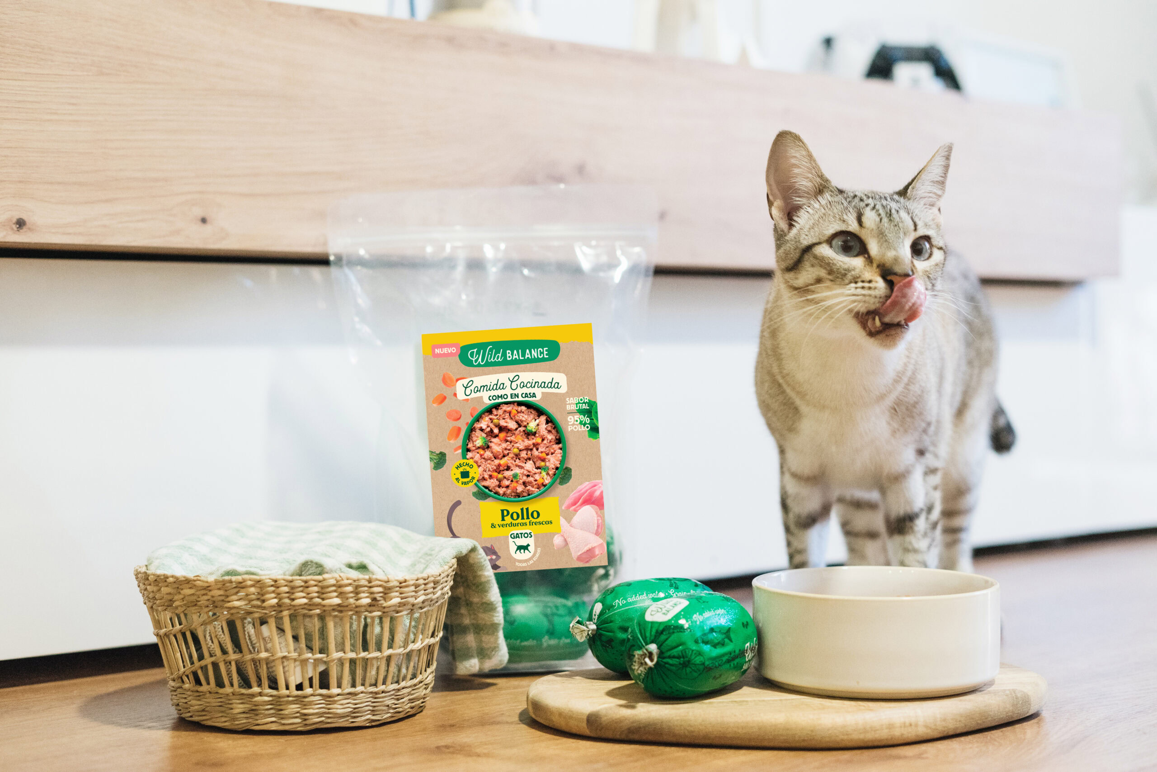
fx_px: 1607
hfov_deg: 39.6
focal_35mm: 50
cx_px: 578
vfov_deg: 27.0
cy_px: 386
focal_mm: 50
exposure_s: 1/160
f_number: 3.2
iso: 1600
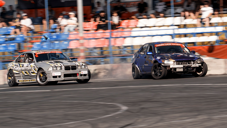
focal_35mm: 355
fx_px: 2137
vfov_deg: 3.4
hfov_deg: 6.1
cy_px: 46
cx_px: 131
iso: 100
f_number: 10
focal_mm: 150
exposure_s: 1/125
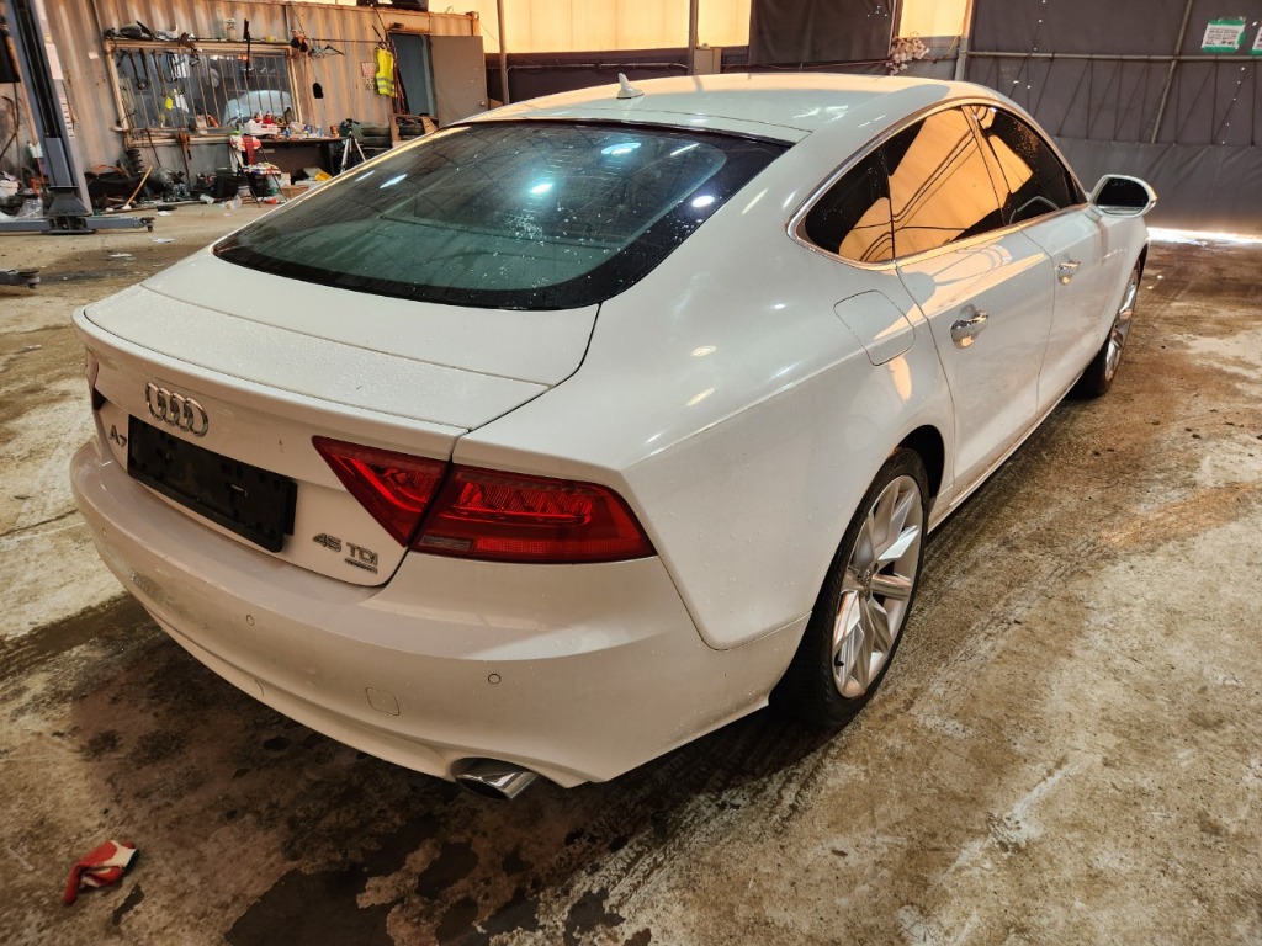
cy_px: 473
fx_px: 839
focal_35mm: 23
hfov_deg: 73.9
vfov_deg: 58.9
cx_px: 631
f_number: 1.8
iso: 80
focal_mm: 5.4
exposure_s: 1/120
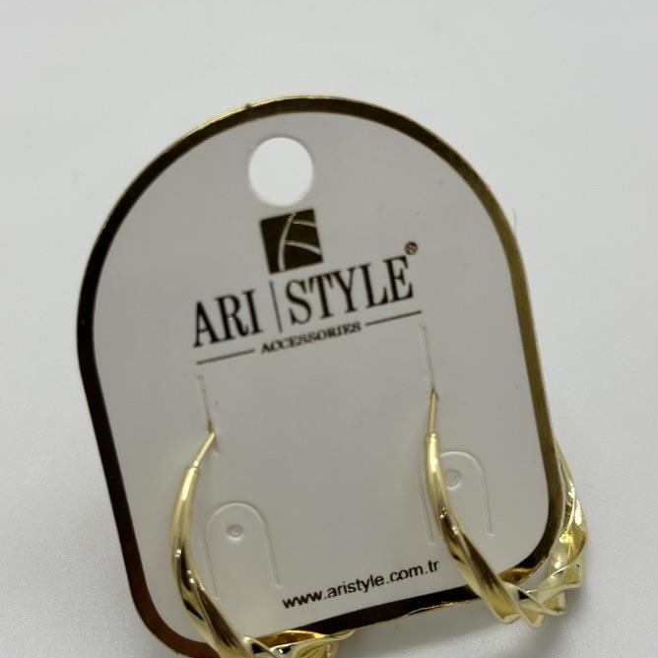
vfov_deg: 26.5
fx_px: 1398
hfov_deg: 26.5
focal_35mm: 65
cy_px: 365
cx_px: 315
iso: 50
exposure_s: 1/215
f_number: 1.78
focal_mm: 6.86
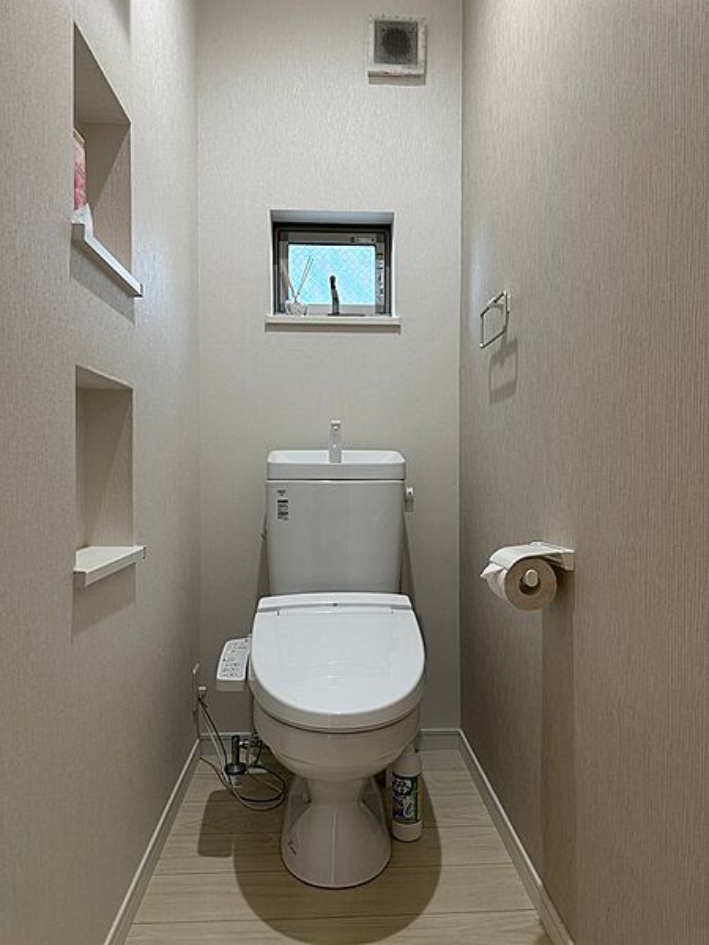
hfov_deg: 56.8
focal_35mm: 24
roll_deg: -0.4
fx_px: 655
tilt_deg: -0.3
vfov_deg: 71.6
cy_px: 472
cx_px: 354
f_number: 1.78
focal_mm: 6.86
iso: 125
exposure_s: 1/60
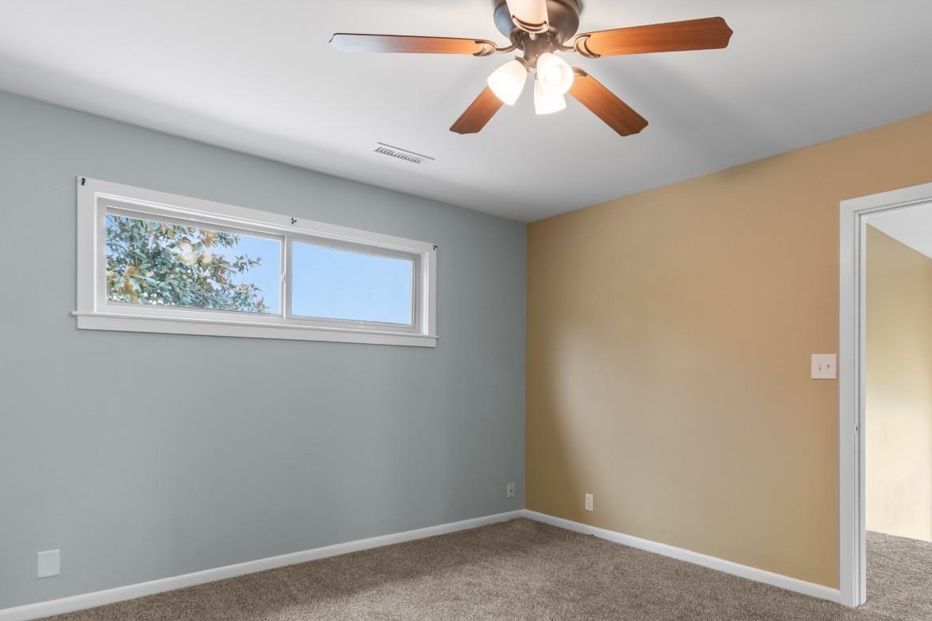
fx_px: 544
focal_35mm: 21
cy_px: 374
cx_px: 586
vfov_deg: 59.0
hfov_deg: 79.6
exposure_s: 1/3
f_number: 4.5
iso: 100
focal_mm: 10
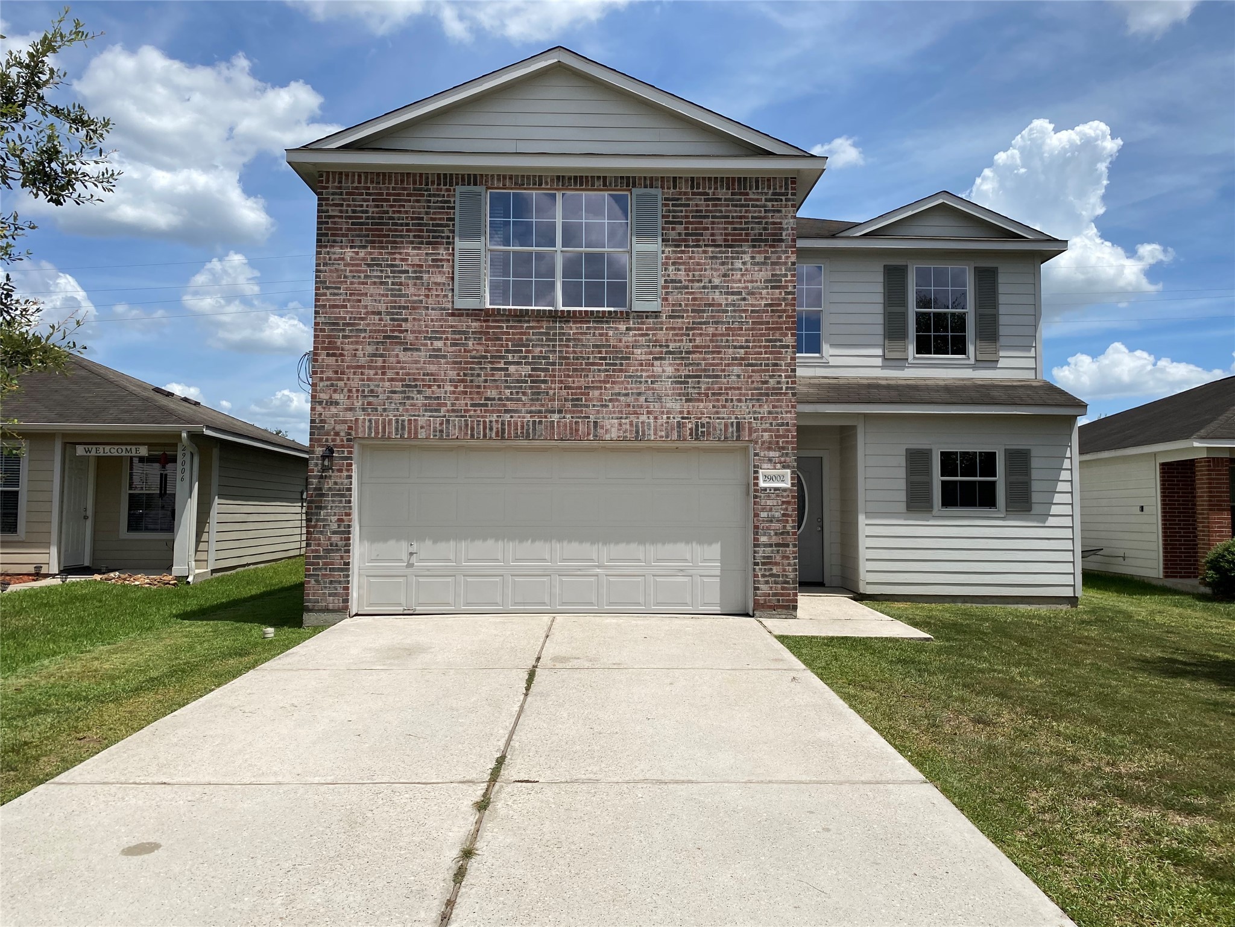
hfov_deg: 67.3
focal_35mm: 26
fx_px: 928
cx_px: 618
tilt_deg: +3.7
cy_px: 464
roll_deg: +0.6
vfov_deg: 53.1
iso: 32
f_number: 1.8
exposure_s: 1/5025
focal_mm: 4.25
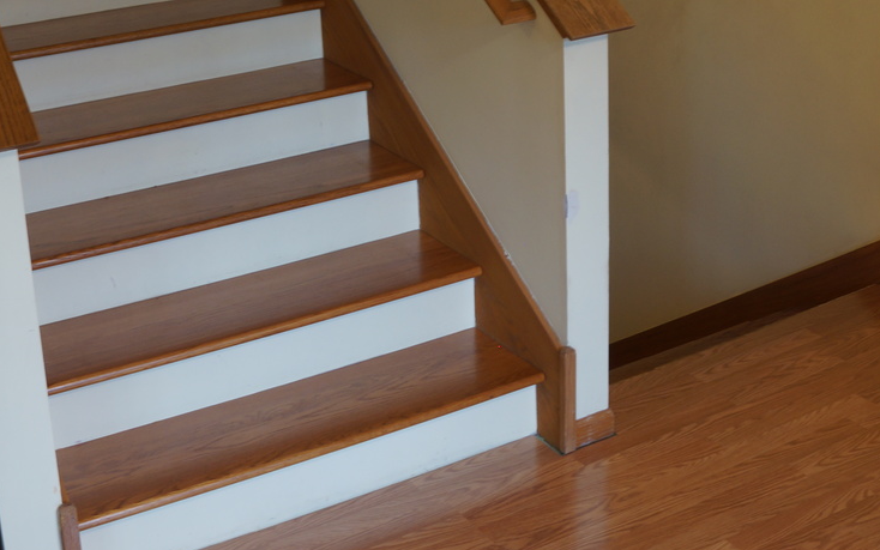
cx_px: 314
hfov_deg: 37.2
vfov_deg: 22.5
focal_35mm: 54
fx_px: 1295
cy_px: -72
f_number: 5.6
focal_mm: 16
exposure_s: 1/1.6
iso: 100
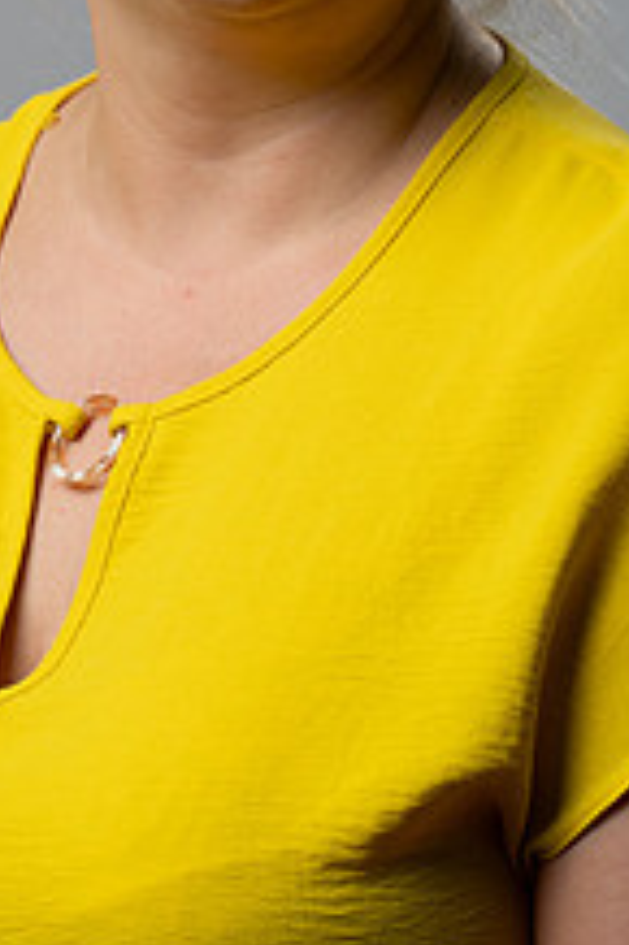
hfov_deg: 4.5
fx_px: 8084
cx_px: 147
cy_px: 169
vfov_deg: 6.7
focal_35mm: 308
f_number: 7.1
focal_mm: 149
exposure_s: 1/160
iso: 160
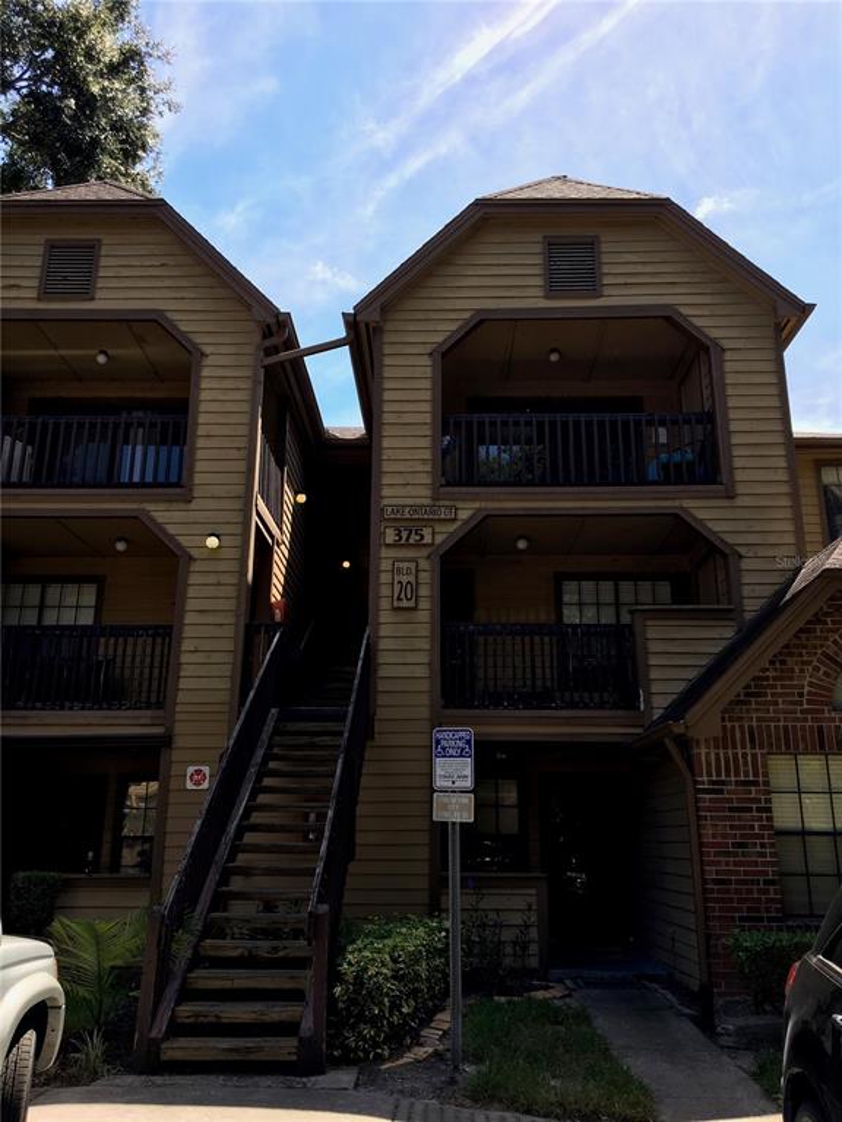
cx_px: 421
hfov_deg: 48.2
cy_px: 561
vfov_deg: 61.7
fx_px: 941
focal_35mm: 29
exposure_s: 1/541
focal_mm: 4.15
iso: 25
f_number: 2.2
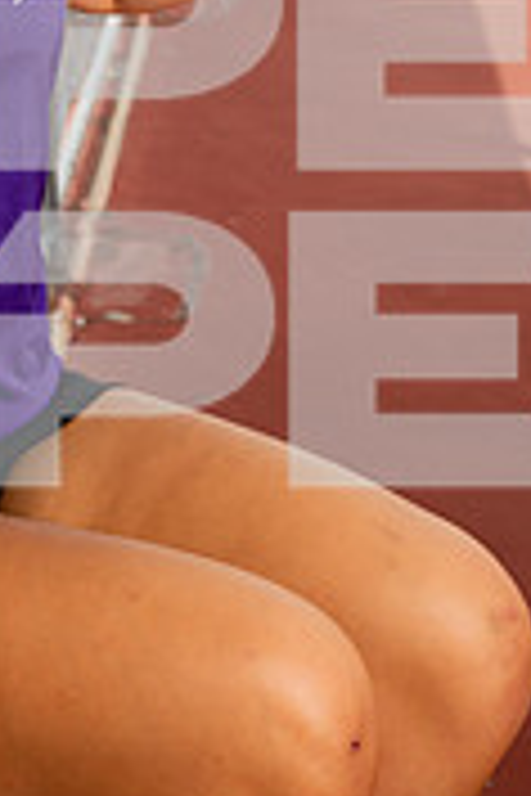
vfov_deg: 14.8
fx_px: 3031
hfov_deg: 9.9
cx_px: -68
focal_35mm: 137
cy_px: 36
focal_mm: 54
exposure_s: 1/250
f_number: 8
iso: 50
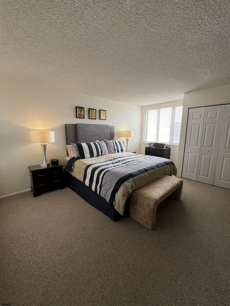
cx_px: 115
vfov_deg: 106.2
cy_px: 153
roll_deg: -0.5
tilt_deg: -11.6
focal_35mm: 13
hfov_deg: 89.9
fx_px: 115
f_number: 1.8
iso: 64
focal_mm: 1.57
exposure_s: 1/99
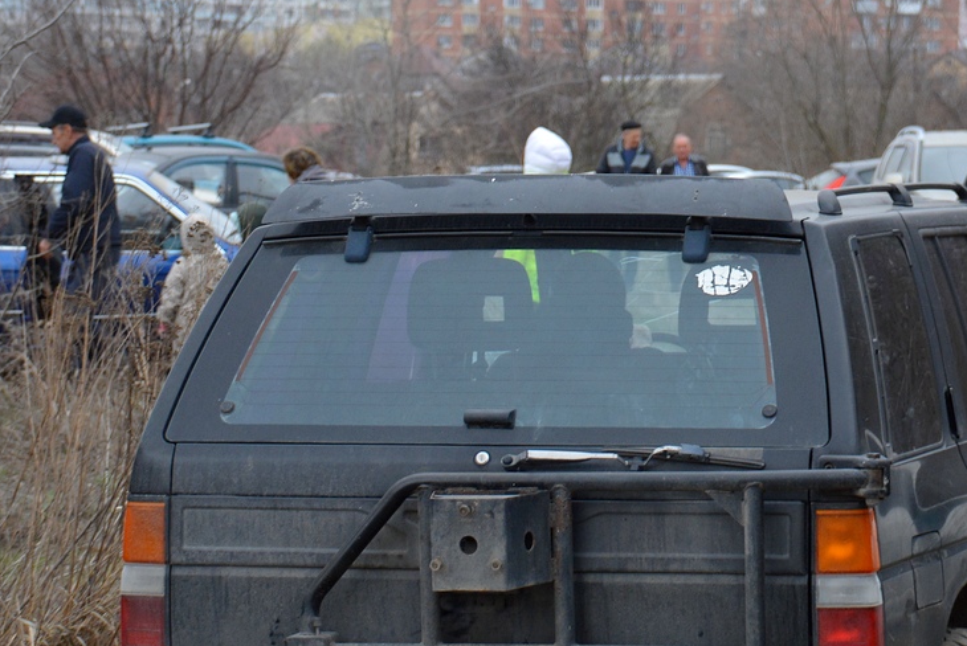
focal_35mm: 128
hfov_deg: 16.0
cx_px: 669
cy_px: 483
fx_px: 3441
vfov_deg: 10.7
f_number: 4.8
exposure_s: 1/1000
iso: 640
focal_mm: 52
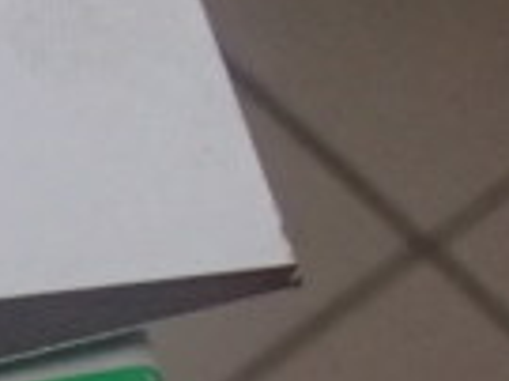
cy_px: 802
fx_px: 2571
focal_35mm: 175
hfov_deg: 10.6
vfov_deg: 8.0
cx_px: -407
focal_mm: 6.64
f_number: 4.7
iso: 800
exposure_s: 1/40
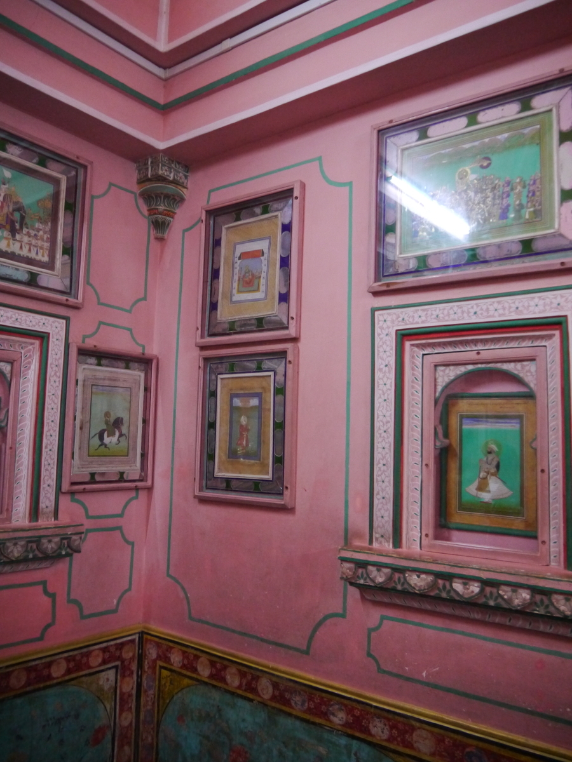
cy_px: 381
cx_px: 286
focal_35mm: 28
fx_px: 617
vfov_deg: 63.4
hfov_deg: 49.7
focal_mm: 14
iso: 1600
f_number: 3.5
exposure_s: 1/50
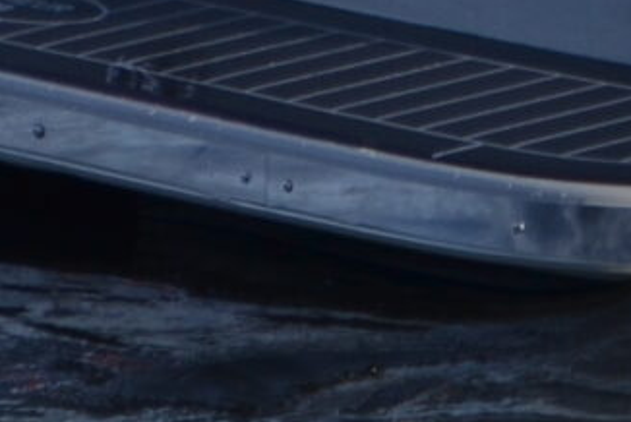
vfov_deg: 2.1
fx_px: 11349
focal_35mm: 647
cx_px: 1454
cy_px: -802
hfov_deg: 3.2
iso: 100
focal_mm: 55
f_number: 7.1
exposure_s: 1/200
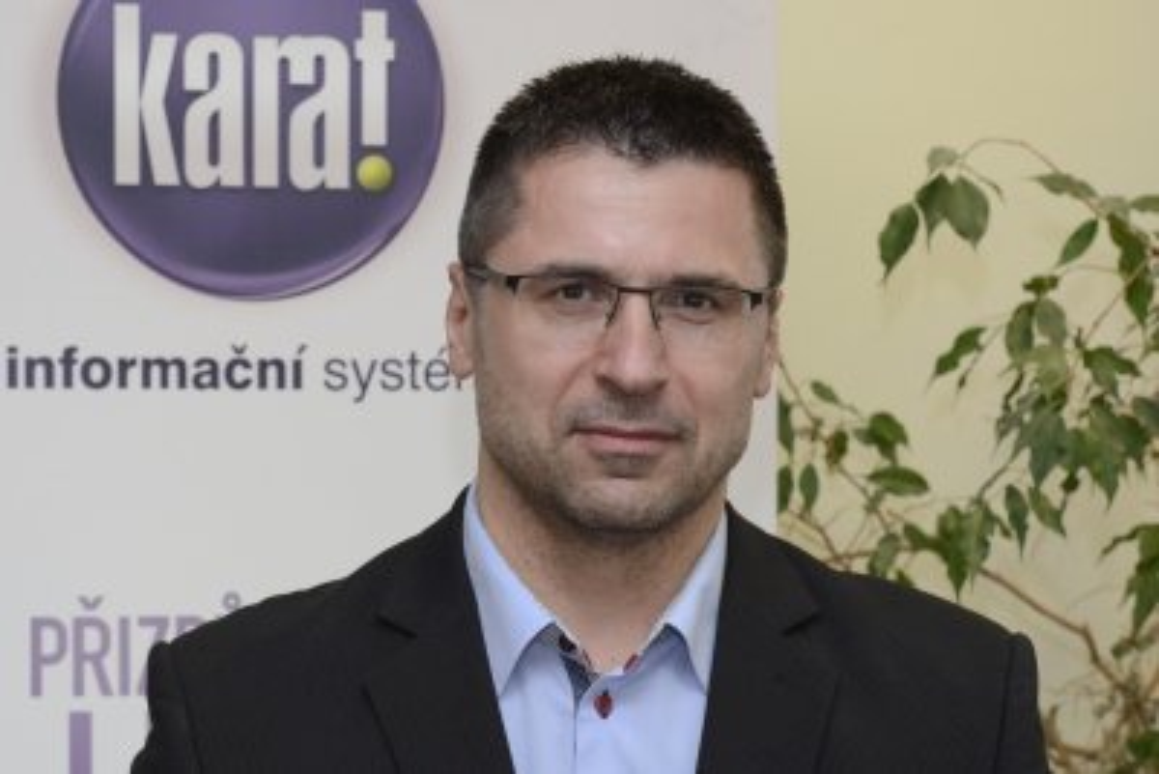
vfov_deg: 13.4
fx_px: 3285
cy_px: 387
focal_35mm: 102
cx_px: 580
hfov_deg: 20.0
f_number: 10
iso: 3200
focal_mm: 102
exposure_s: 1/125
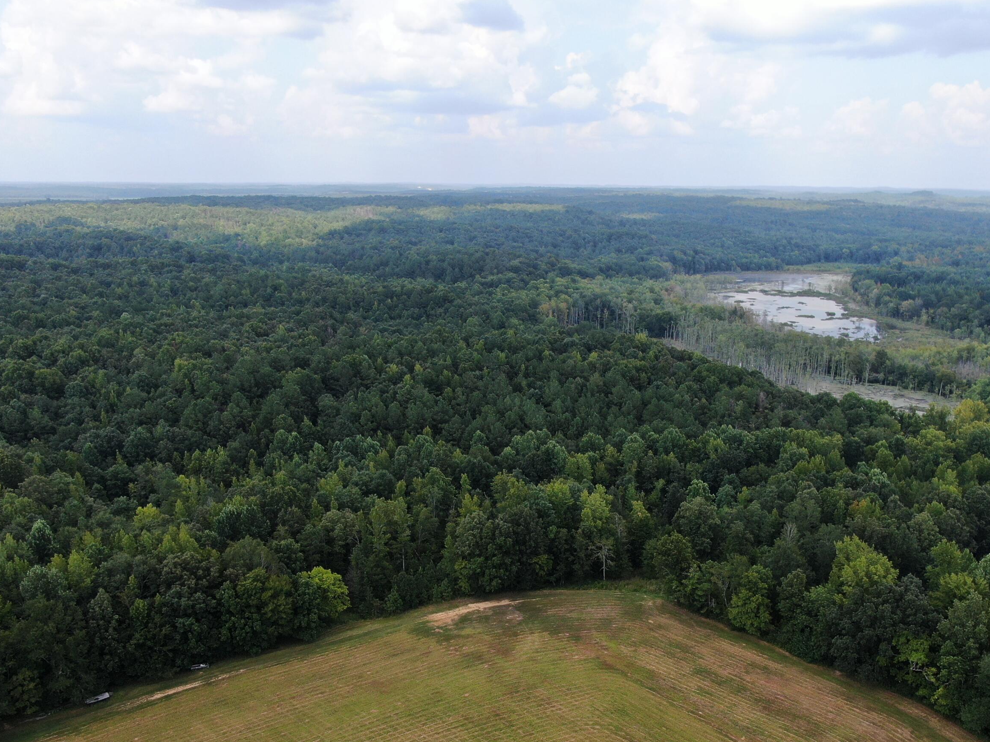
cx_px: 555
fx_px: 887
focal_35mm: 31
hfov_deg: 58.2
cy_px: 477
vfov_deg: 44.9
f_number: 2.8
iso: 100
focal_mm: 4.39
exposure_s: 1/800
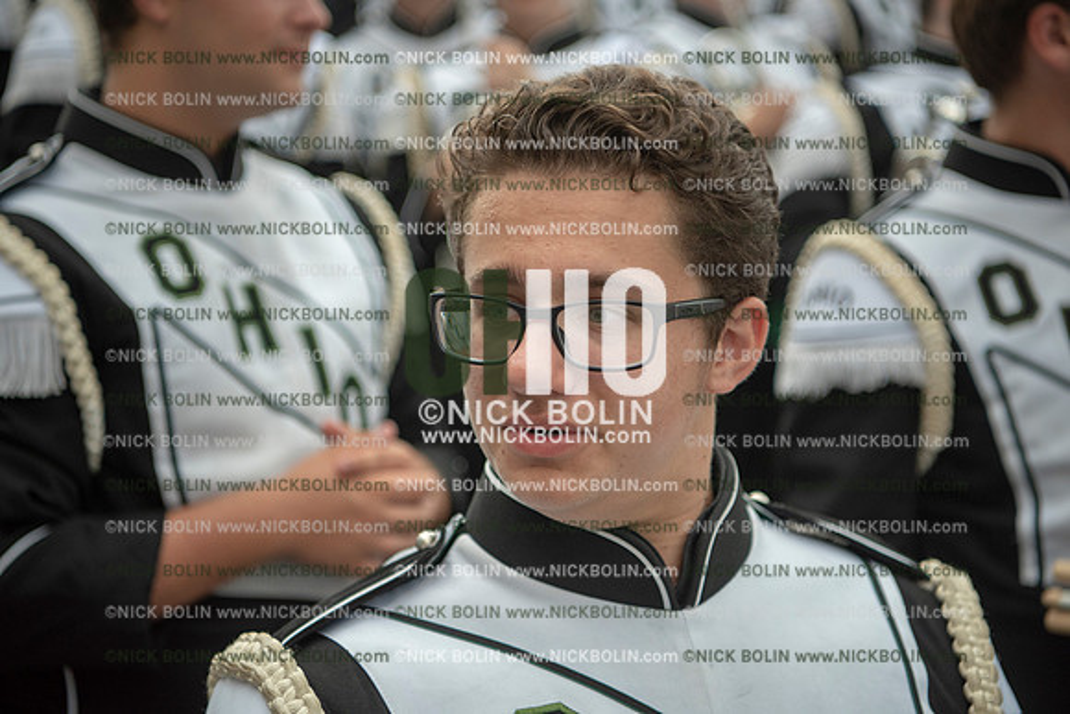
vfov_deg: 21.9
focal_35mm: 62
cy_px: 357
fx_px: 1843
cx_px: 535
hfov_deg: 32.4
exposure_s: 1/1000
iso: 800
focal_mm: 62
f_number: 3.2
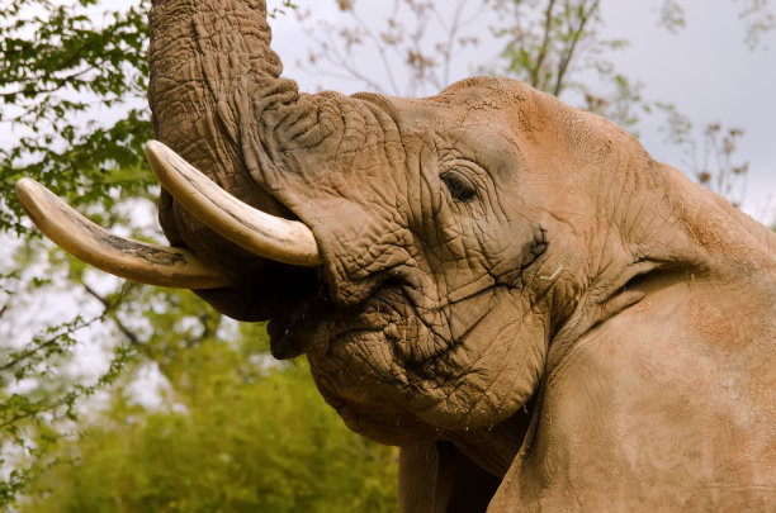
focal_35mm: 255
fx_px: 5484
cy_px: 256
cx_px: 388
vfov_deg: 5.4
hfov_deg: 8.1
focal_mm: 170
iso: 320
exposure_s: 1/250
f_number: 8
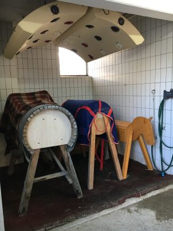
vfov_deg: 61.7
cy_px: 116
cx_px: 86
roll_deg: +2.2
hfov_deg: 48.2
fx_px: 193
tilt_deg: -8.2
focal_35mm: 29
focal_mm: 4.15
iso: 100
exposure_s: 1/33
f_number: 2.2
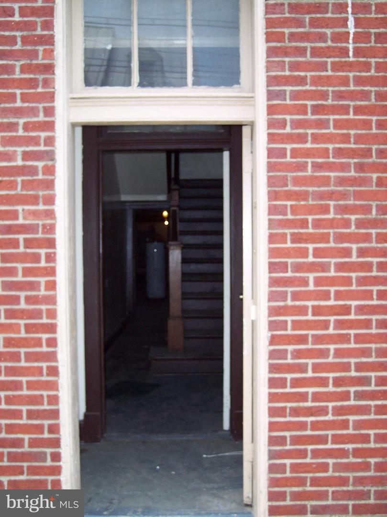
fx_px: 567
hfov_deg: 37.7
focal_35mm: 38
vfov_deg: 49.0
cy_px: 258
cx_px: 194
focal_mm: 8
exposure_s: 1/250
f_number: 2.8
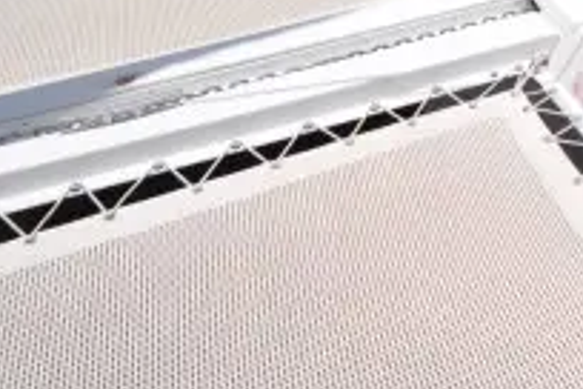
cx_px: 777
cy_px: -167
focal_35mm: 47
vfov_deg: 23.8
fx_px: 761
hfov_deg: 31.3
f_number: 4
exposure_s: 1/4000
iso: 200
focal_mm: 10
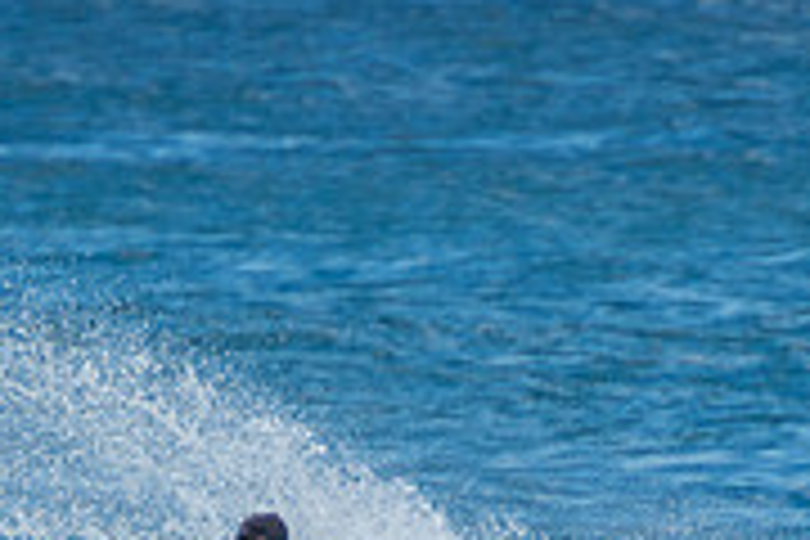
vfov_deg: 0.7
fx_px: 43512
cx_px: 490
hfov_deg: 1.1
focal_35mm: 1934
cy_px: 754
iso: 250
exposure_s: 1/1250
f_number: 5.6
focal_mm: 400
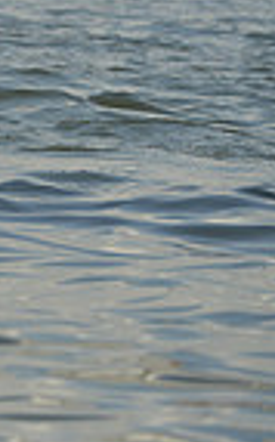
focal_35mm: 1074
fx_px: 12918
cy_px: 76
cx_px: -596
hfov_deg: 1.2
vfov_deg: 2.0
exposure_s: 1/1250
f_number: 7.1
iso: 200
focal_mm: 260
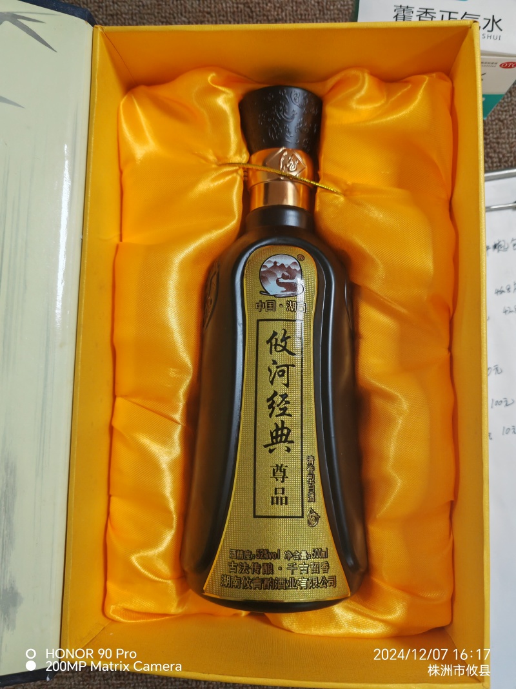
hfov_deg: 51.3
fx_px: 537
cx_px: 258
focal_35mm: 27
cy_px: 344
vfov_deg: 65.3
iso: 800
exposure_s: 1/100
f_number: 1.9
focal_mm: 6.12
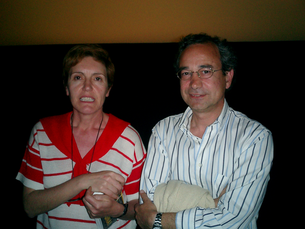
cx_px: 152
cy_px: 114
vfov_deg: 39.7
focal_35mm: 36
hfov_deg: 51.4
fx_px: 317
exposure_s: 1/30
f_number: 3.2
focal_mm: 7.5
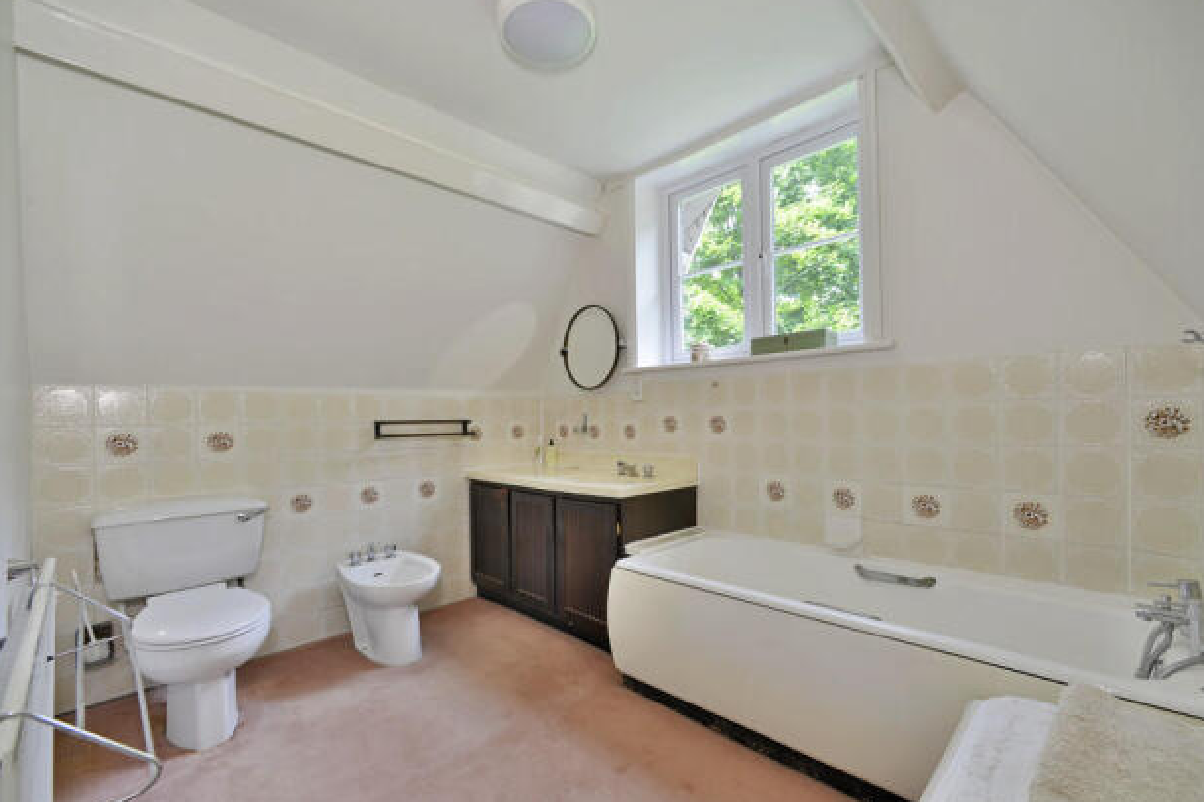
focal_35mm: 15
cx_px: 640
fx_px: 502
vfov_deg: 77.2
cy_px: 421
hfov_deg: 100.3
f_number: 7.1
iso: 400
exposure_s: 1/10
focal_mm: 14
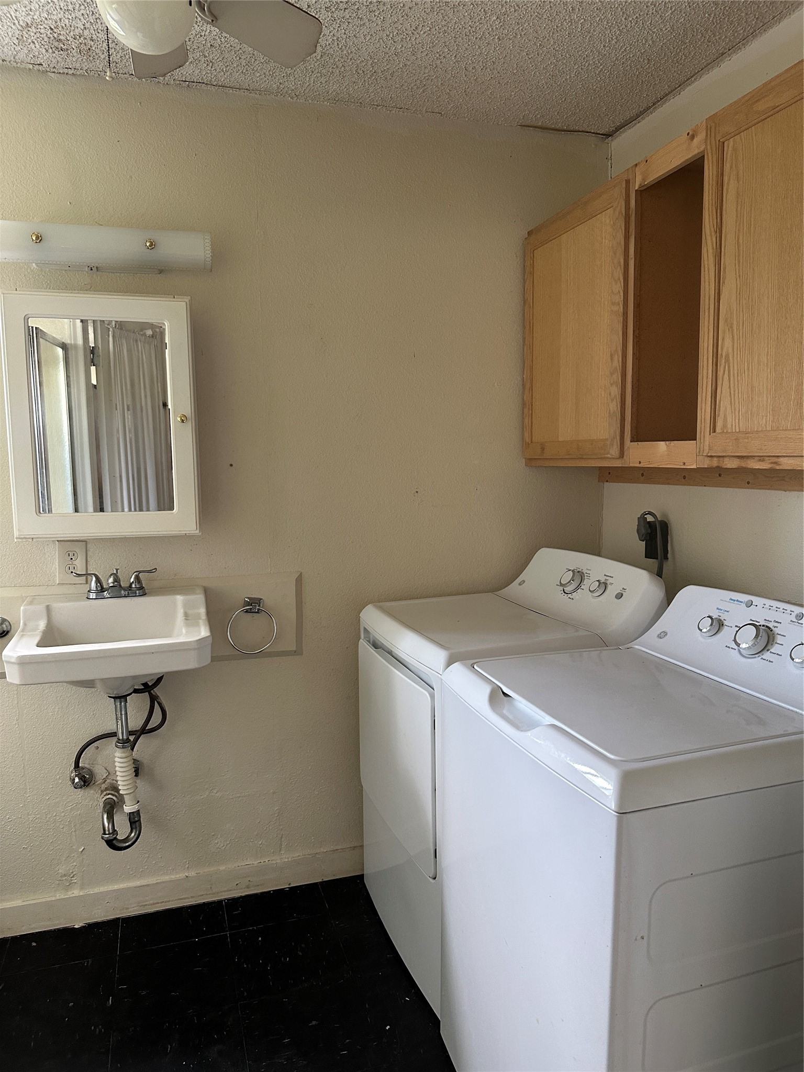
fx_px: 743
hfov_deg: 56.8
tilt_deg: -5.7
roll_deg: +0.4
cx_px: 402
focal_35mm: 24
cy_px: 536
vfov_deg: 71.6
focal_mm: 6.86
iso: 320
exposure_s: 1/60
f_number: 1.78
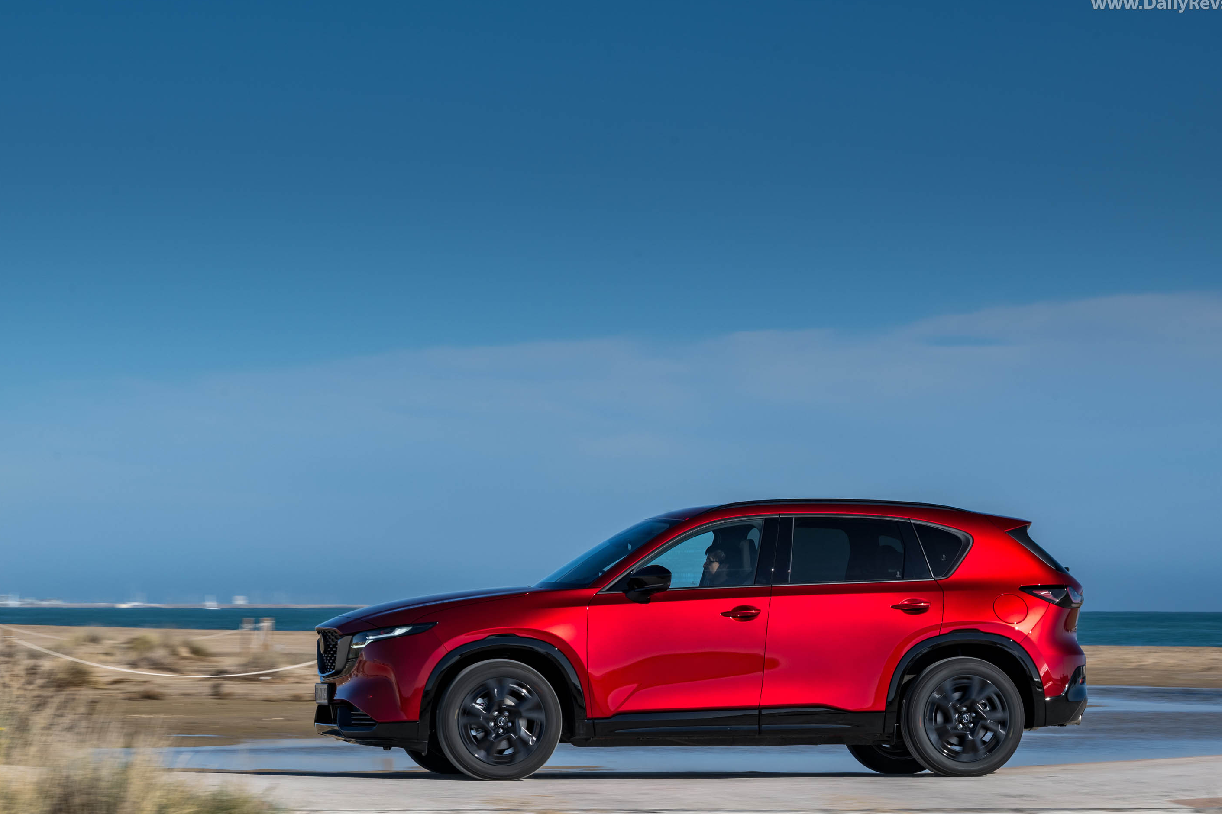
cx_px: 574
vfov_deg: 8.9
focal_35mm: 155
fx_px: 5261
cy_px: 458
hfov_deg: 13.2
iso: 100
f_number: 13
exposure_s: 1/125
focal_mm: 135
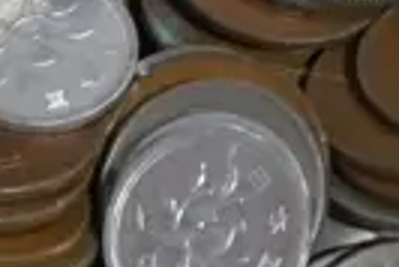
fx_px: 5326
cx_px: 9
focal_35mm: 480
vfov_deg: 2.9
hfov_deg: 4.3
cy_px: -304
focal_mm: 30
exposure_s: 1/60
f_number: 5.4
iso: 400
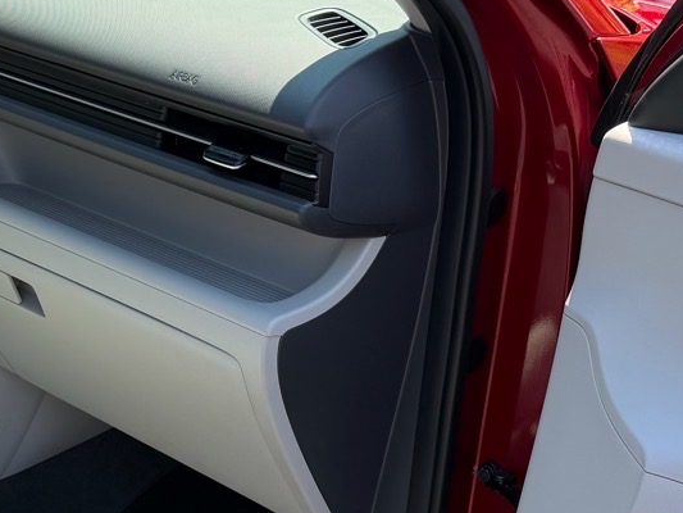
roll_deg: -2.6
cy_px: 453
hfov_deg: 26.8
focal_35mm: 72
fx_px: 1421
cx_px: 196
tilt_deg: -26.2
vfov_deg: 20.1
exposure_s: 1/992
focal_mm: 6.76
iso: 100
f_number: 1.78
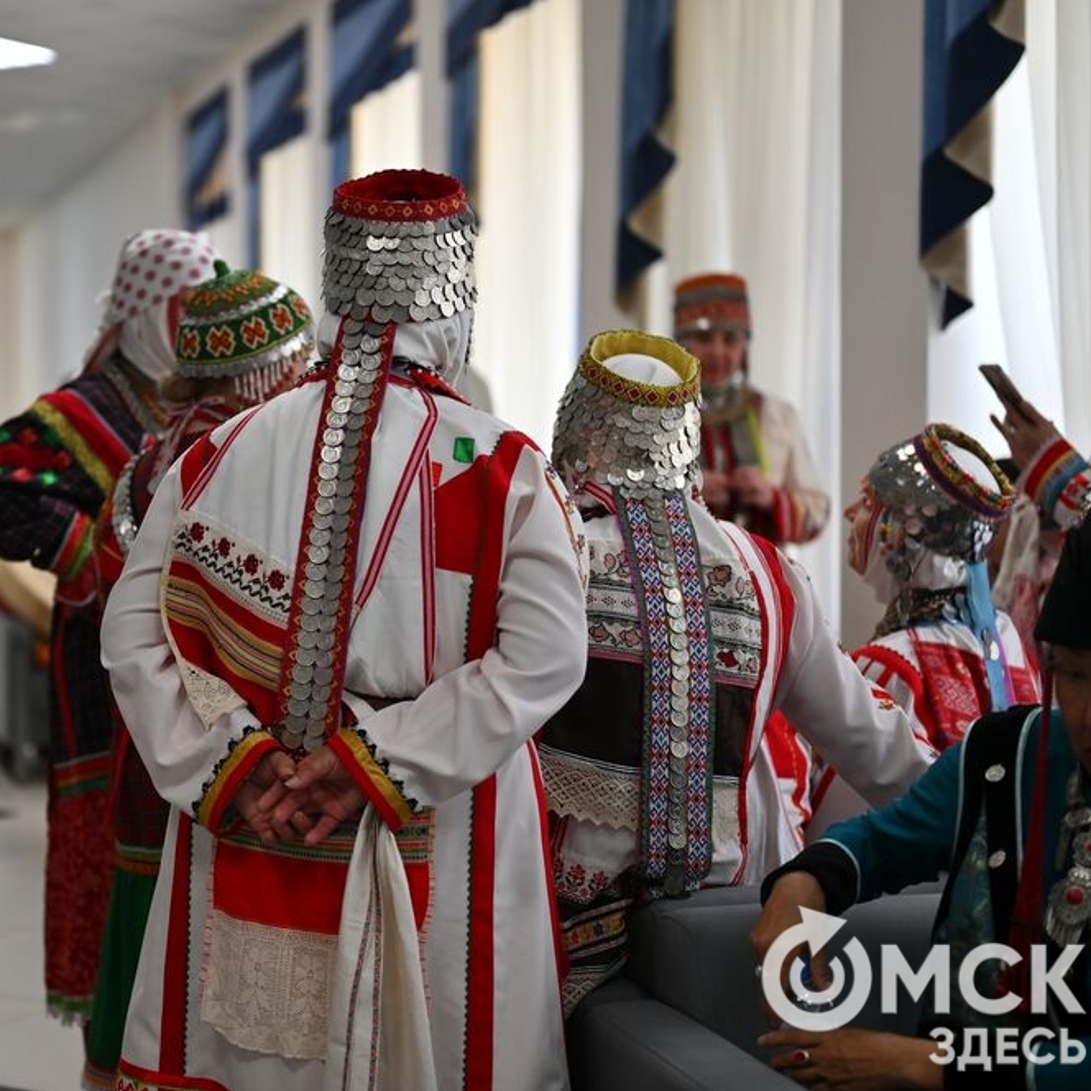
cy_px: 545
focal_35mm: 64
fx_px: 2282
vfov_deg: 26.9
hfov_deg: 26.6
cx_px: 297
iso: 320
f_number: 1.8
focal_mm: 50
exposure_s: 1/200
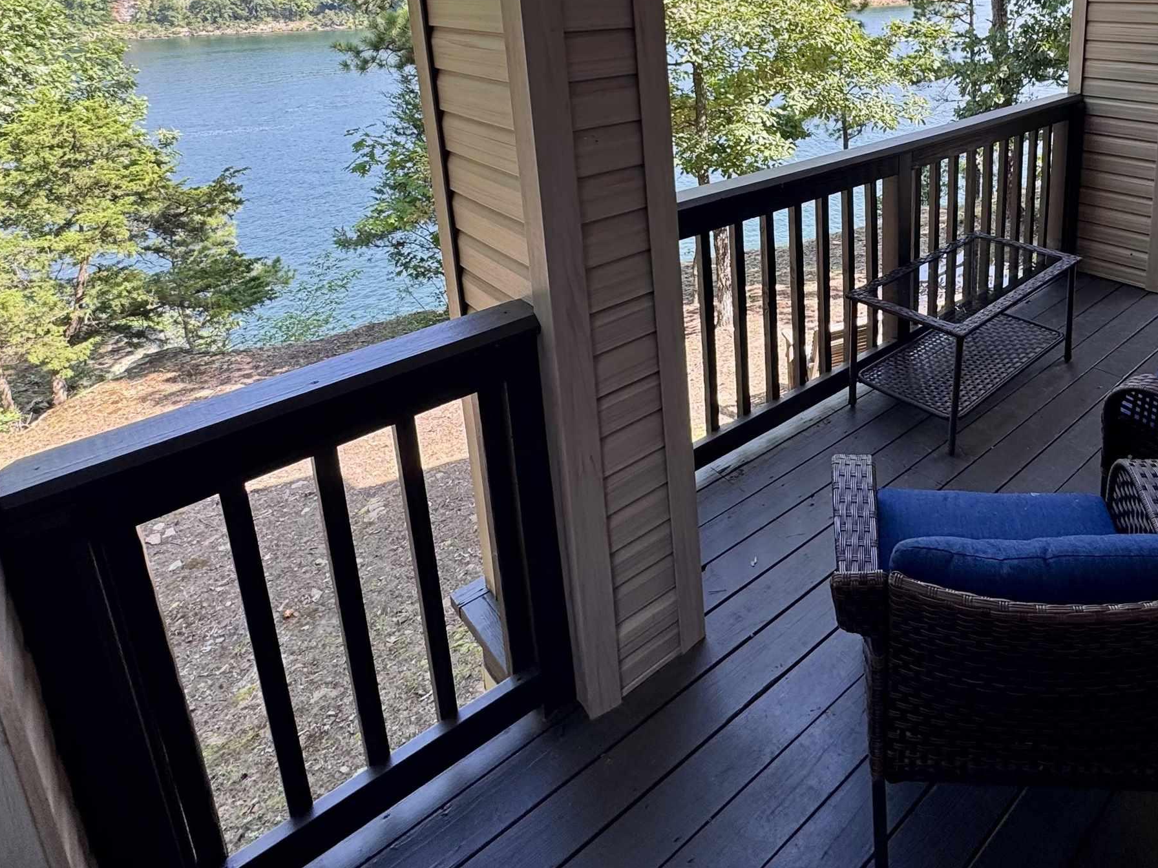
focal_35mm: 24
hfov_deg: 68.7
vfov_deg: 52.6
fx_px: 803
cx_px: 810
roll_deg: +0.8
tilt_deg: -14.9
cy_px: 156
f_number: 2.2
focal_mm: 2.22
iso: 40
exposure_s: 1/168
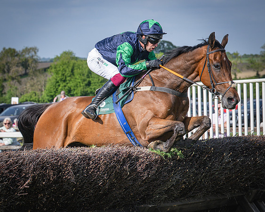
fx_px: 1081
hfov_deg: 14.0
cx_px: 148
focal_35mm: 138
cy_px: 117
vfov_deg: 11.2
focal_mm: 70
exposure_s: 1/1600
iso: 200
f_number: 4.5
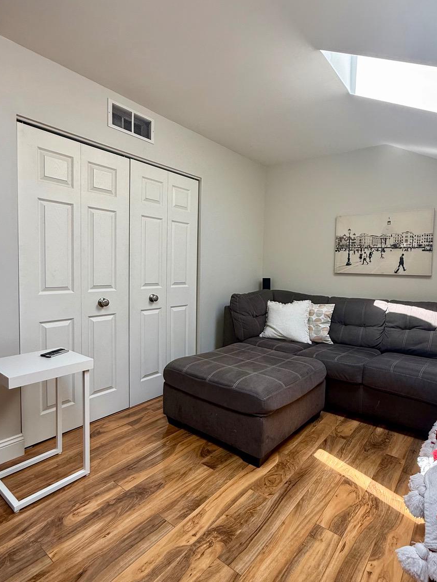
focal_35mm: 19
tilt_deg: -3.3
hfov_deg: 68.3
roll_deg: -1.4
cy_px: 286
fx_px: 320
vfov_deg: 84.7
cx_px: 249
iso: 80
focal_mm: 2.22
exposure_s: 1/99
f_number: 2.2
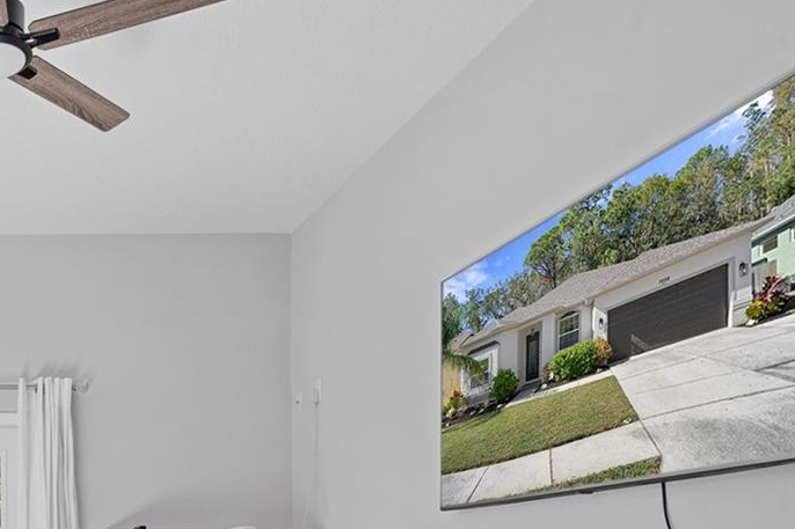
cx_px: -59
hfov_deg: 39.0
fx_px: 927
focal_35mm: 42
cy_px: 585
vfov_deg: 28.8
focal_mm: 18
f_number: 8
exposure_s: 1/10
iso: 320
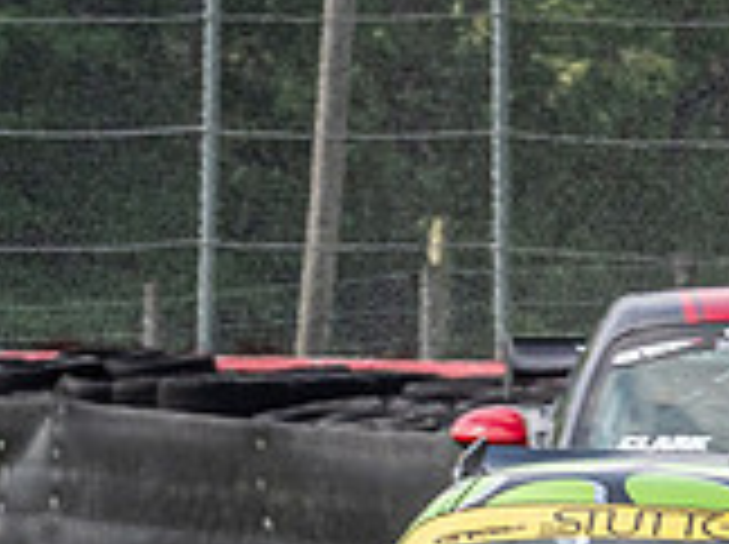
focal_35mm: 1468
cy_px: 703
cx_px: 516
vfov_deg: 1.0
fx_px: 30870
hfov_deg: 1.4
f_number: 9
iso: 400
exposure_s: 1/500
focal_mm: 150
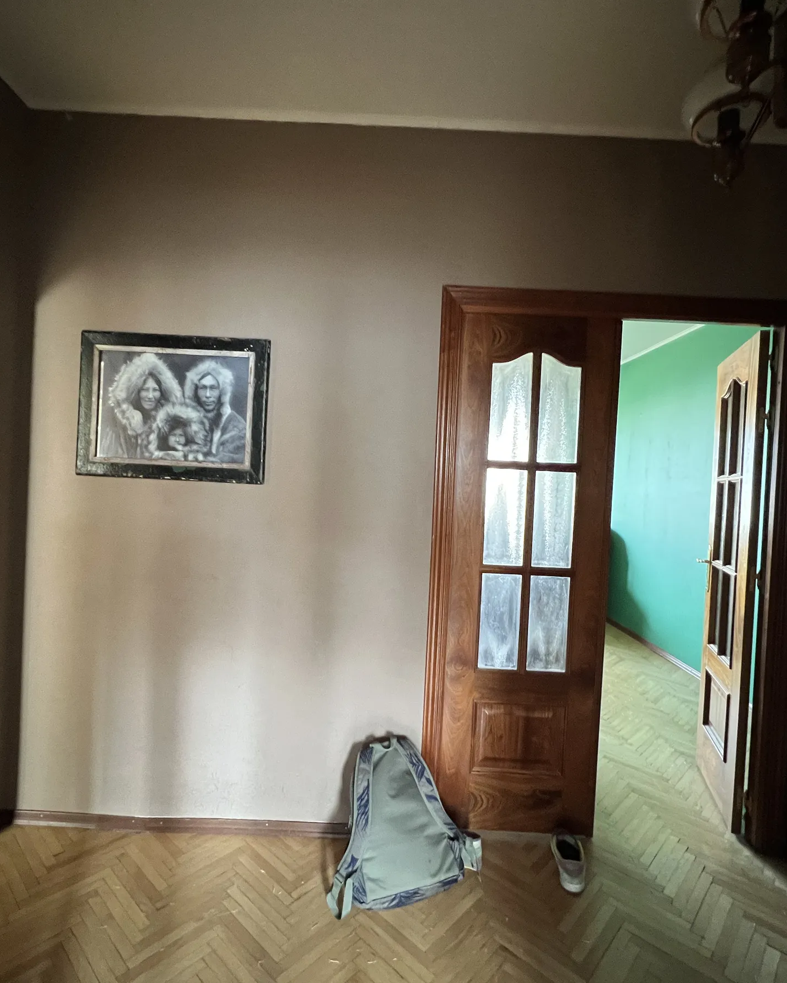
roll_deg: -3.0
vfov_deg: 89.6
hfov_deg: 76.9
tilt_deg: -0.4
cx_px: 374
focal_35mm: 17
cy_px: 493
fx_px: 495
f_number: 1.8
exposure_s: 1/60
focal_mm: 1.57
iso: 640
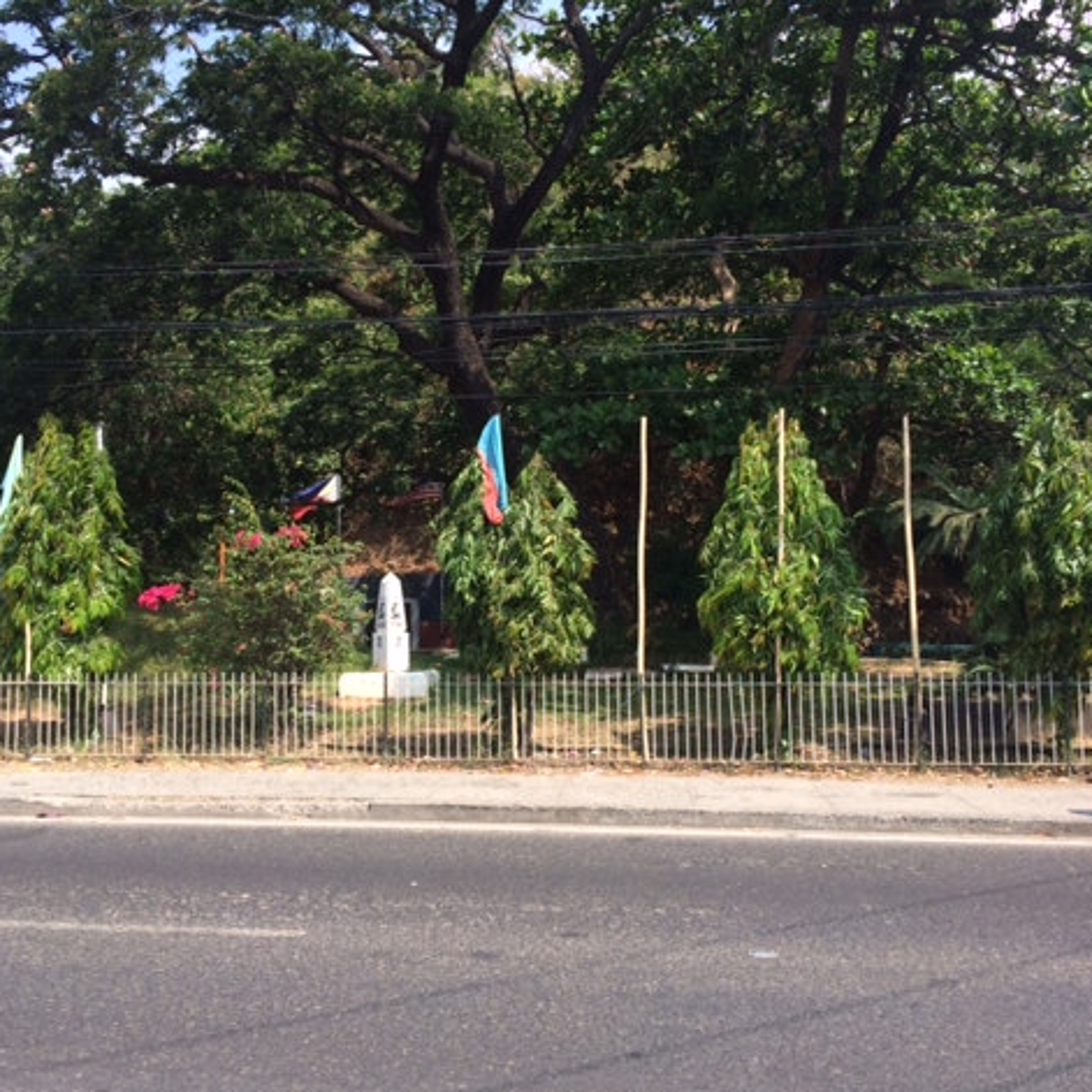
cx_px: 478
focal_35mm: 36
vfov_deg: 46.0
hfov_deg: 45.9
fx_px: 1285
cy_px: 552
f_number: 2.2
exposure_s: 1/1109
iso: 32
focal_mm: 4.12
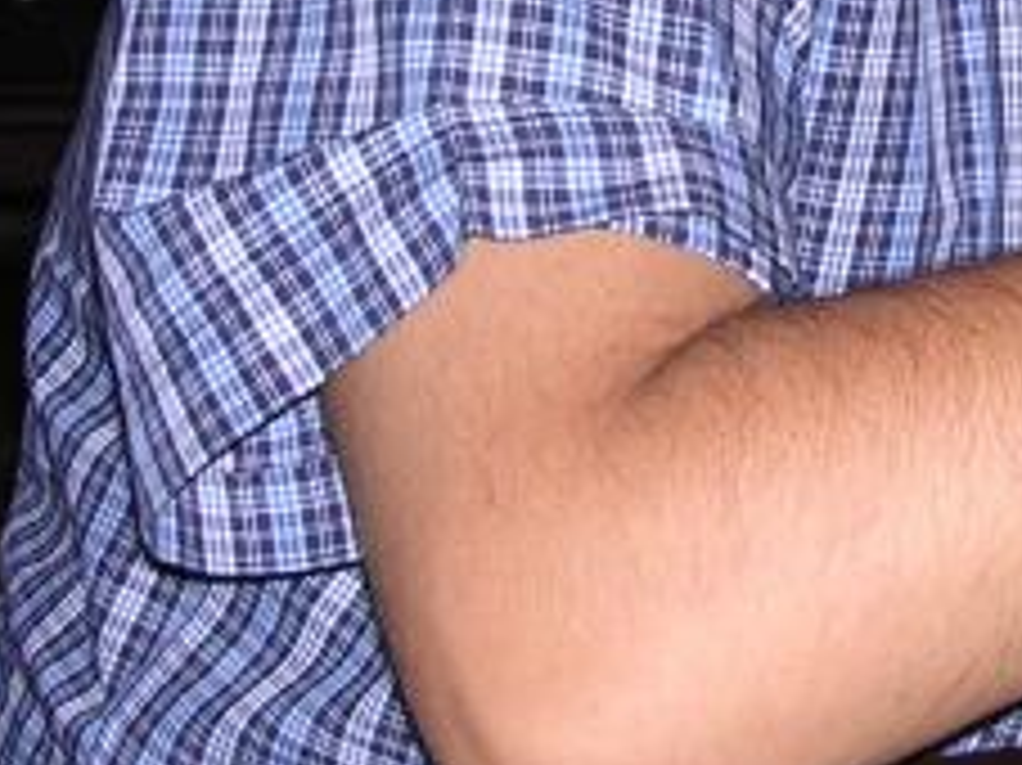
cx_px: 995
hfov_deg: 14.5
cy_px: -450
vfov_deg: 10.6
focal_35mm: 134
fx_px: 3954
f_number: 2.8
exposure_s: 1/60.1
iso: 100
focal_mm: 5.8
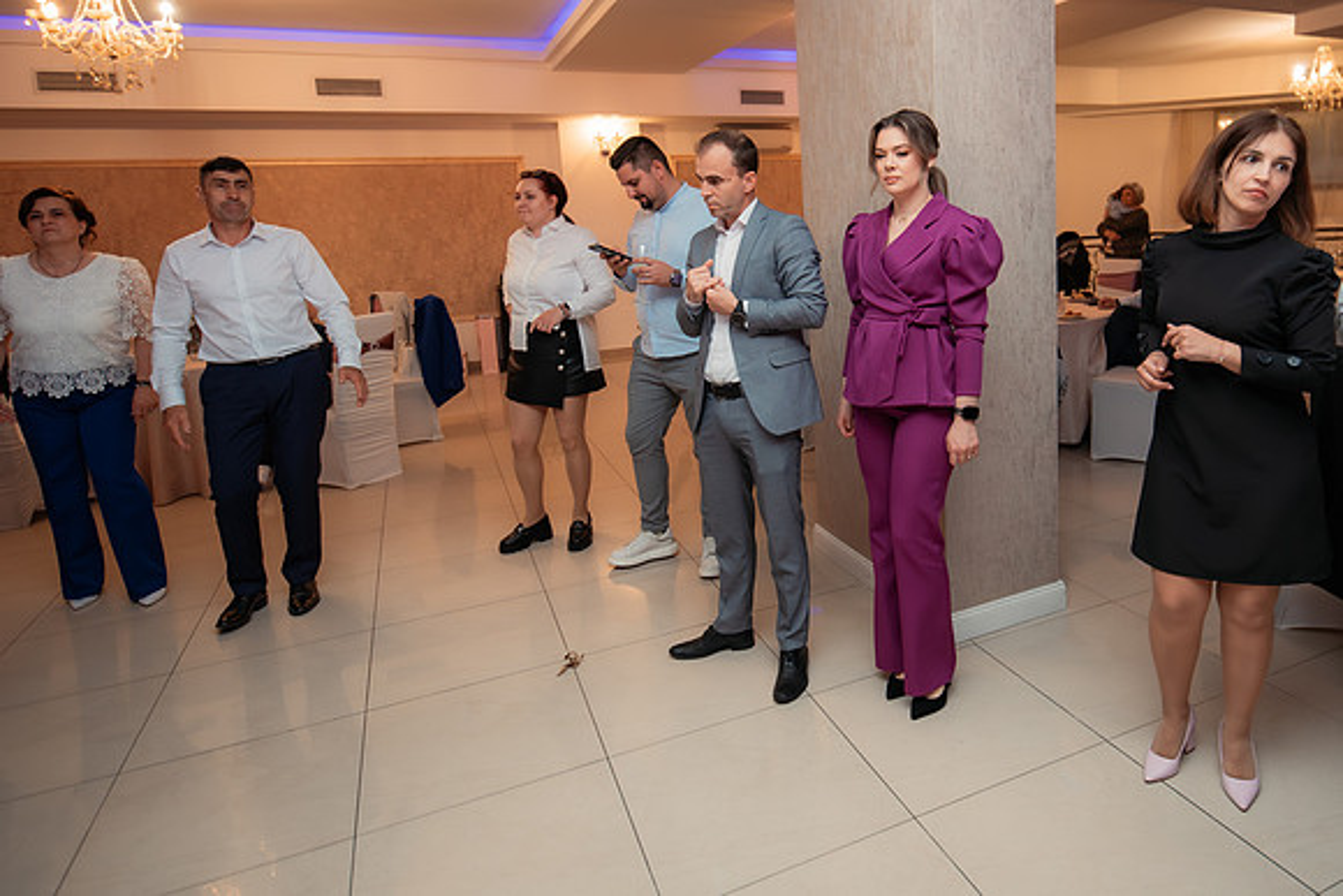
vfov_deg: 54.3
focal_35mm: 23
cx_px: 819
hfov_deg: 74.6
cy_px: 349
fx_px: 865
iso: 1600
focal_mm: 19
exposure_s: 1/200
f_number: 2.8
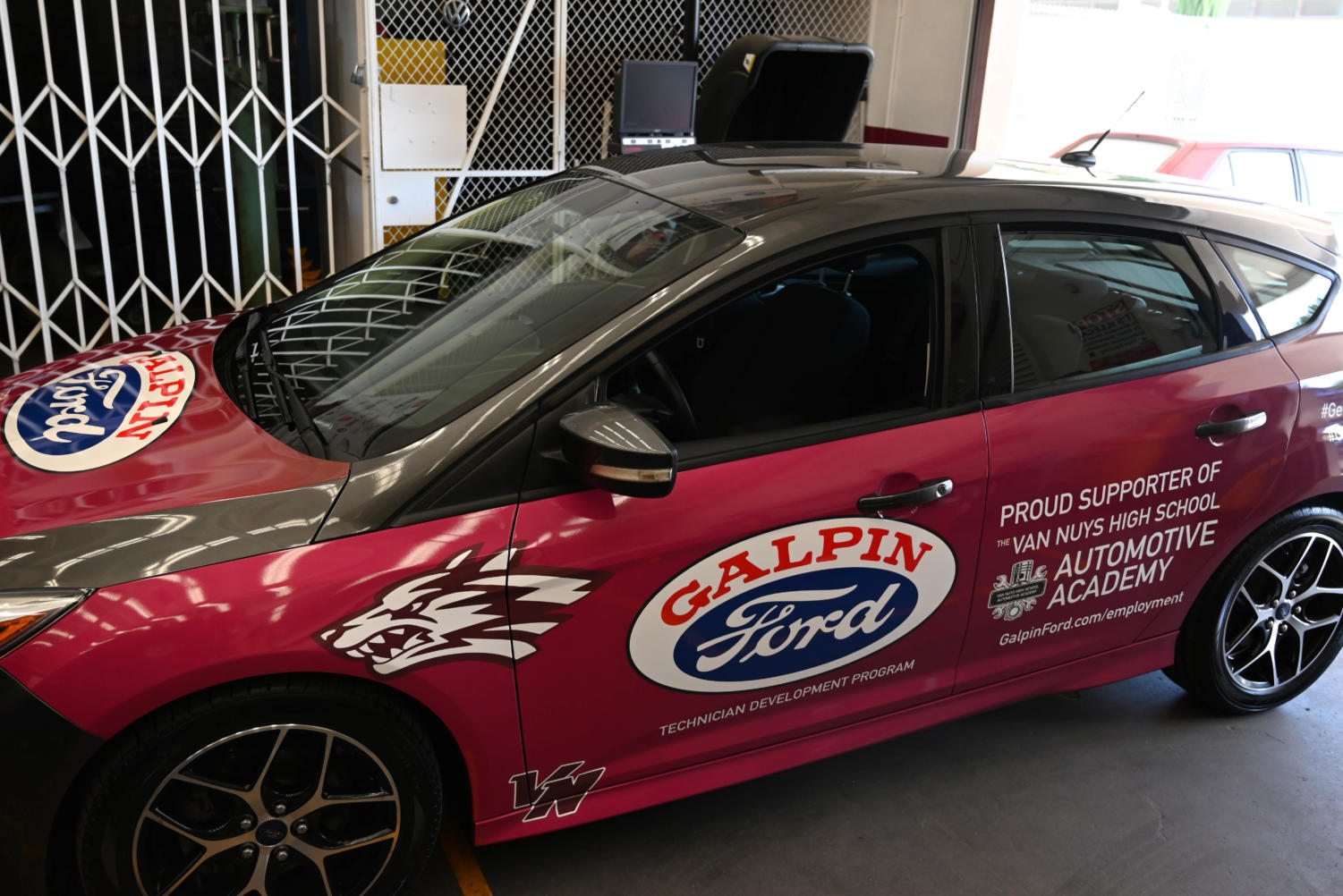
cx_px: 672
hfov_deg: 60.3
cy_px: 448
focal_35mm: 31
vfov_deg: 42.4
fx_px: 1157
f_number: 4
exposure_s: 1/250
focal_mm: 31
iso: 800
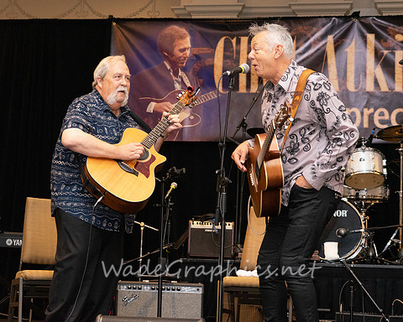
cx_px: 205
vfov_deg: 18.7
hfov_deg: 23.3
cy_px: 142
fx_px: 978
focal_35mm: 82
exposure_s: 1/200
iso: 4000
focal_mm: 65
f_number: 5
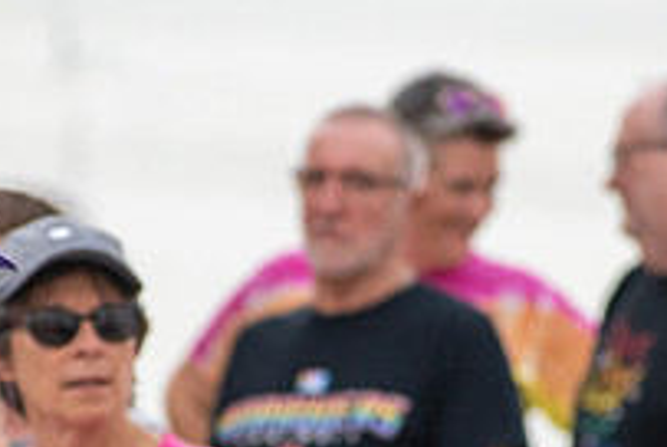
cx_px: 348
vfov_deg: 1.7
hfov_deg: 2.5
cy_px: 491
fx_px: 15085
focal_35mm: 813
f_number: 5.3
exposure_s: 1/1000
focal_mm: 190
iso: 720
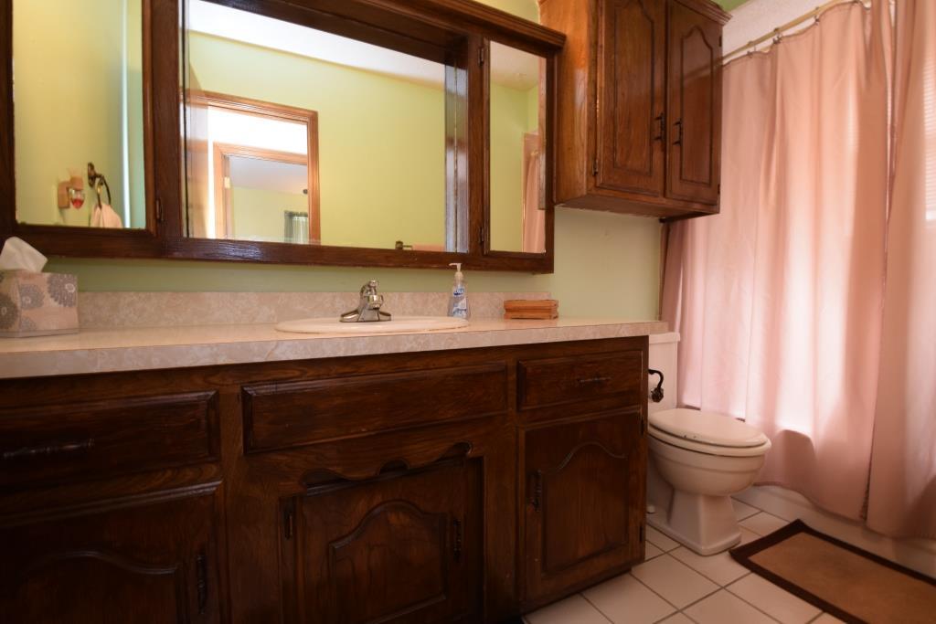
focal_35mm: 15
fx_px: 390
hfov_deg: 100.4
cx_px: 468
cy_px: 312
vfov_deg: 77.3
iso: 500
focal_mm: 10
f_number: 11
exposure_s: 1/2
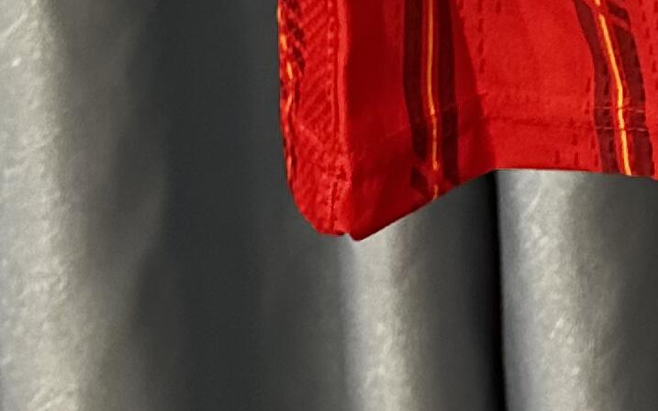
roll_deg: -0.6
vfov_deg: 6.6
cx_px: 1153
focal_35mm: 143
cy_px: -1411
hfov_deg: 13.3
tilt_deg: -10.6
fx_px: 2564
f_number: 1.78
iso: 640
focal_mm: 6.86
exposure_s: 1/50
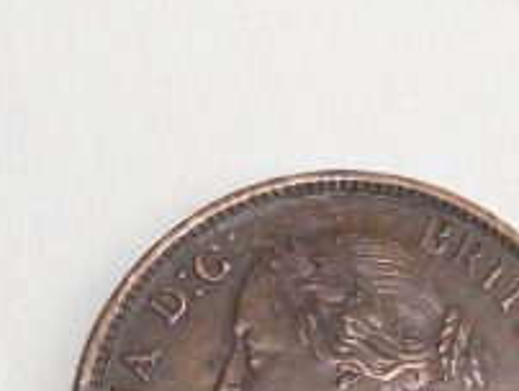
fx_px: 2897
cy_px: 49
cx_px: 491
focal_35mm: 193
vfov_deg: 7.7
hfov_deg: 10.2
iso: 125
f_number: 3.2
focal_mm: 7.1
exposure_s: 1/50.3
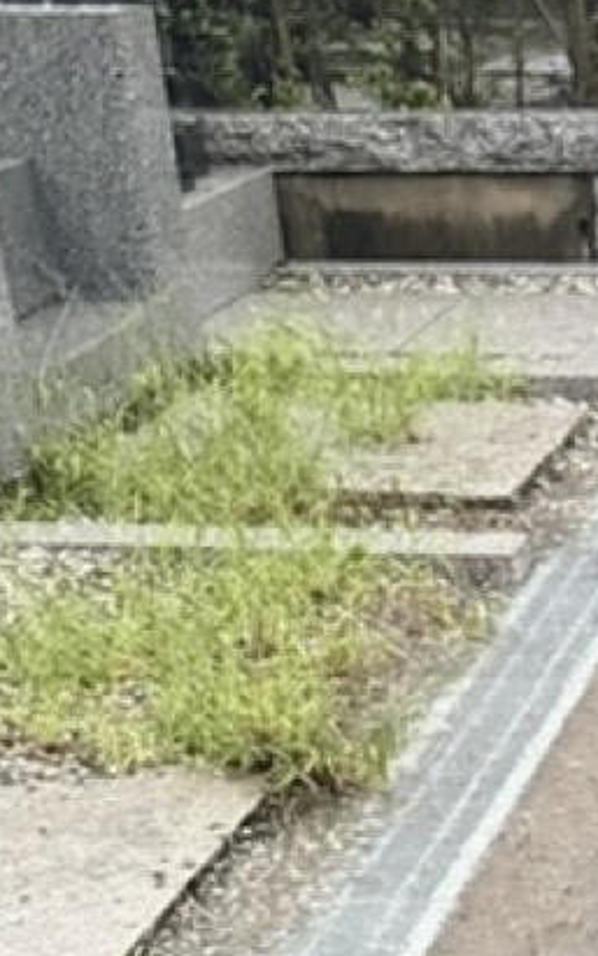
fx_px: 2581
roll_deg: -0.9
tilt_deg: -26.9
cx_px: 1163
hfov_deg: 11.9
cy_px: 1161
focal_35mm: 99
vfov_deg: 19.7
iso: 640
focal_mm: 6.76
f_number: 1.78
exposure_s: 1/50
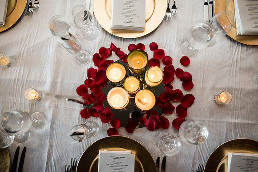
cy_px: 86
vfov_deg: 42.3
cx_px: 129
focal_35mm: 31
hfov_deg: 60.3
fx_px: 222
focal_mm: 31
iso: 640
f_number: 2.8
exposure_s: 1/160
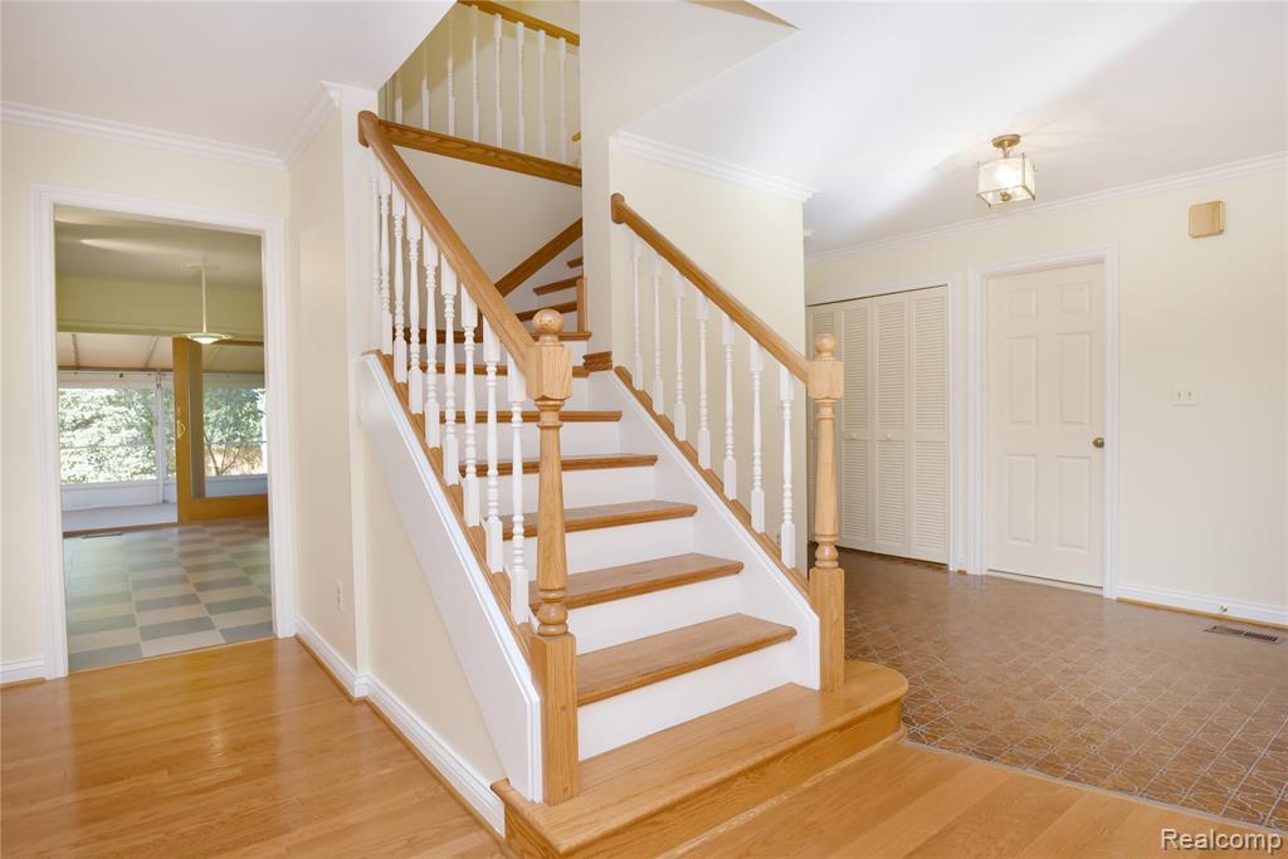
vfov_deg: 70.5
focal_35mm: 17
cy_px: 430
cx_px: 644
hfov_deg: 93.3
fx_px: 608
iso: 640
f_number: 13
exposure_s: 1/60
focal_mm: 17
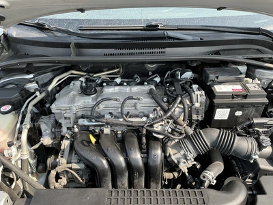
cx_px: 136
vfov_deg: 49.7
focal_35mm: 28
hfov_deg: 63.4
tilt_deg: -33.7
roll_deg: -0.8
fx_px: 221
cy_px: 102
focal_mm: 3
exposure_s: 1/217
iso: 20
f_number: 1.8
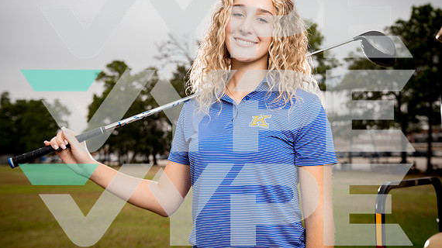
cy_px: 111
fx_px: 562
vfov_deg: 24.9
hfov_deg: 42.9
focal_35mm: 48
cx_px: 218
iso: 200
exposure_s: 1/250
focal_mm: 45
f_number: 4.5
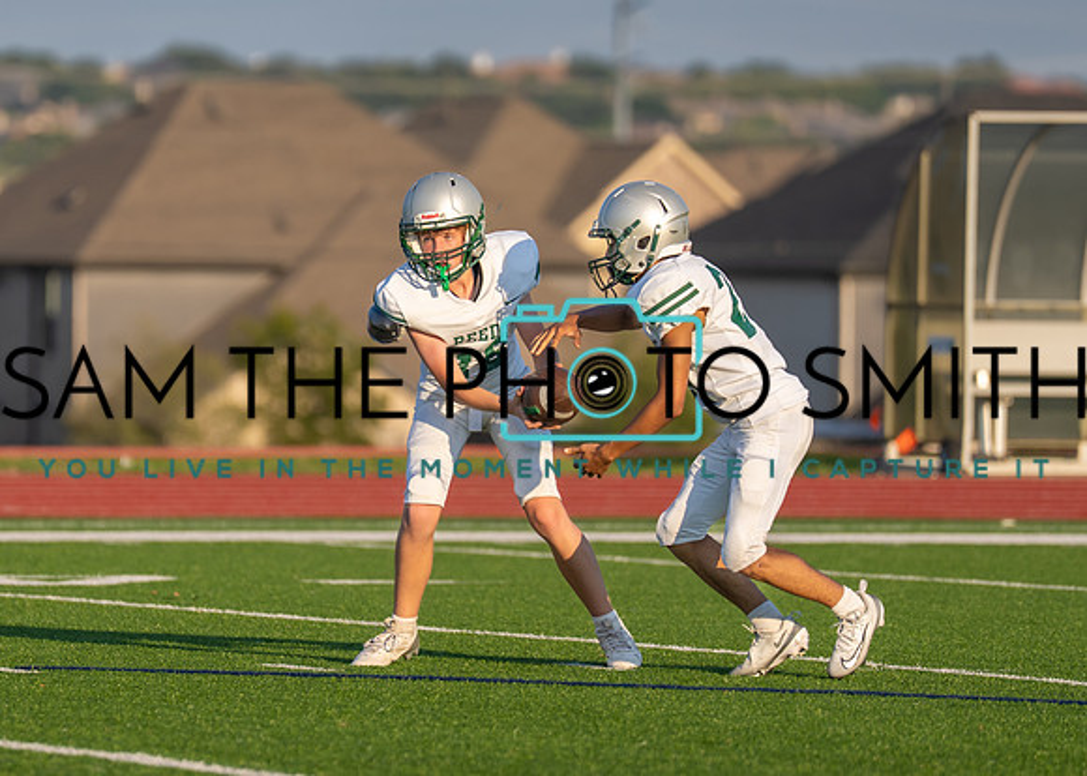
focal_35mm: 414
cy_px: 344
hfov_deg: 4.9
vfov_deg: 3.5
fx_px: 12792
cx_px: 433
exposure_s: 1/2000
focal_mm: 200
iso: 100
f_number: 2.8
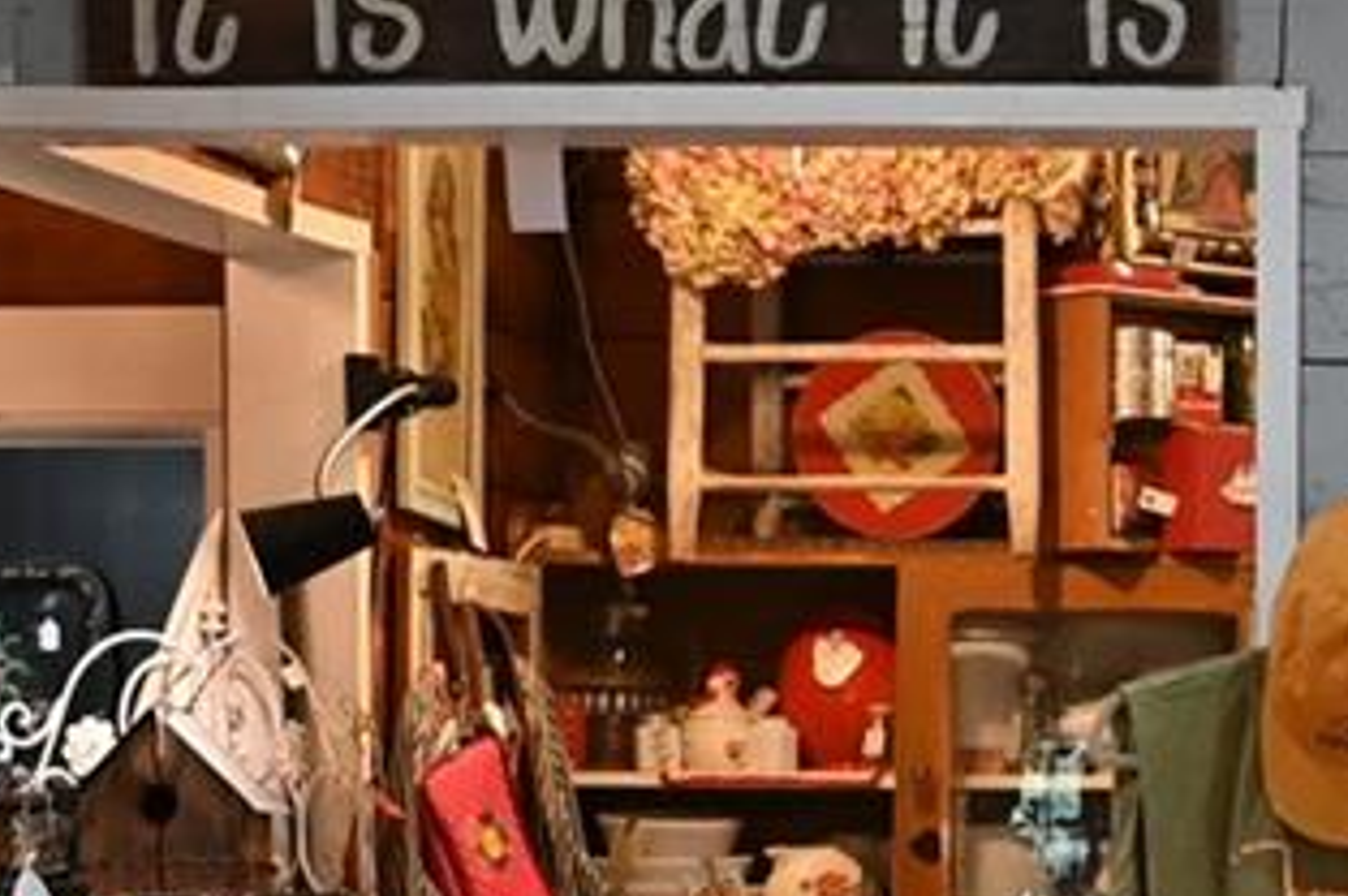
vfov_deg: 8.6
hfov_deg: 12.5
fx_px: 5873
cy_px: 1064
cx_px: 1998
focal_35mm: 157
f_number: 4
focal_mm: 24
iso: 2500
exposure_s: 1/125
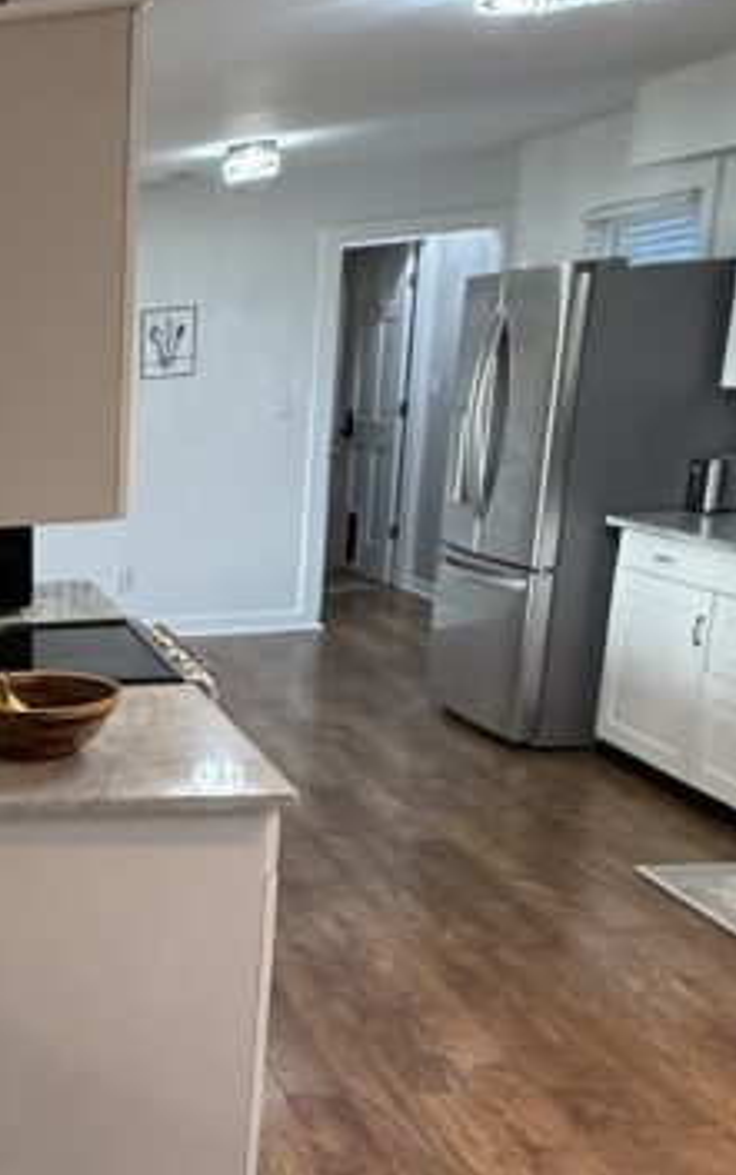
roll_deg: +4.6
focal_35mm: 43
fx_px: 1378
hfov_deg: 23.6
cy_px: 806
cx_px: -380
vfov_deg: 45.3
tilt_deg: -15.4
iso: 200
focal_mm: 2.22
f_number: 2.2
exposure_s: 1/60
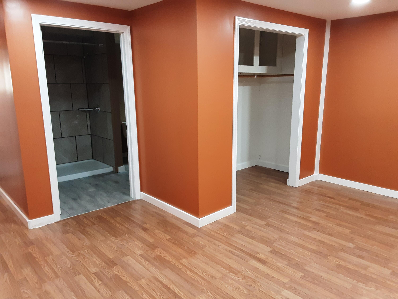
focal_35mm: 27
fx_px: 310
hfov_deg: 65.3
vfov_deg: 51.4
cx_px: 199
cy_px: 150
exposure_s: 1/30
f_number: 1.9
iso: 160
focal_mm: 2.91
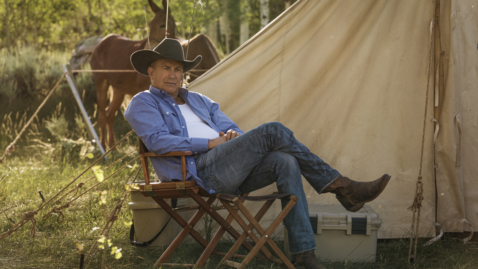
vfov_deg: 7.8
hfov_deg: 13.9
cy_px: 136
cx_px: 240
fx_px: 1965
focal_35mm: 155
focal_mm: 147
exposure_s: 1/320
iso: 400
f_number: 6.3
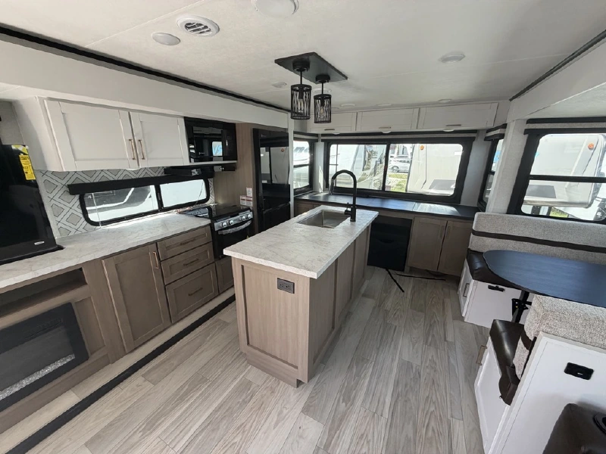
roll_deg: -1.6
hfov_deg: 102.1
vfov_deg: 85.7
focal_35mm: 14
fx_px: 245
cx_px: 303
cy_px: 227
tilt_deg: -15.9
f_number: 2.2
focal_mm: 2.22
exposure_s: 1/121
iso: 160
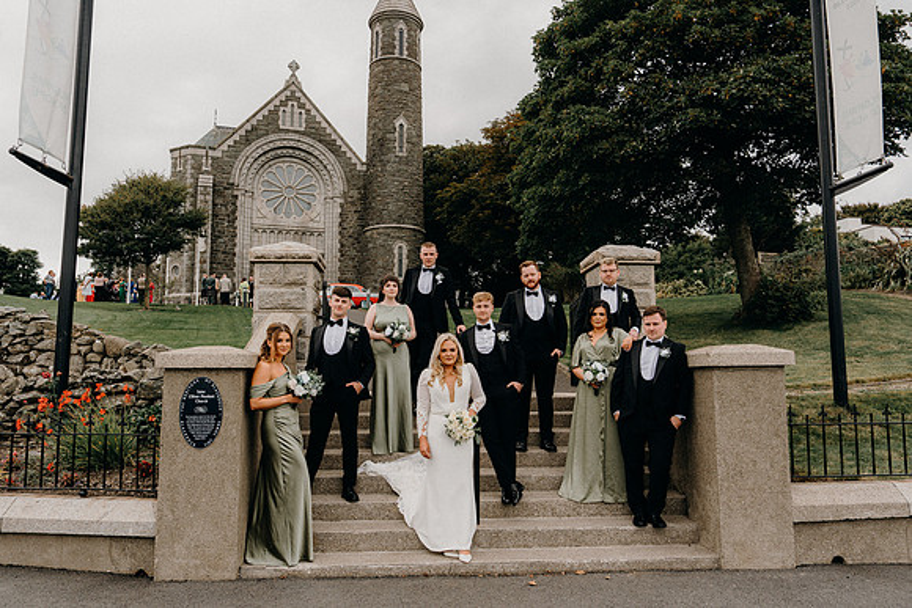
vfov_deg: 49.6
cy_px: 304
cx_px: 456
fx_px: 659
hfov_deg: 69.4
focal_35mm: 26
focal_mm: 26
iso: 250
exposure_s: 1/250
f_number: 5.6
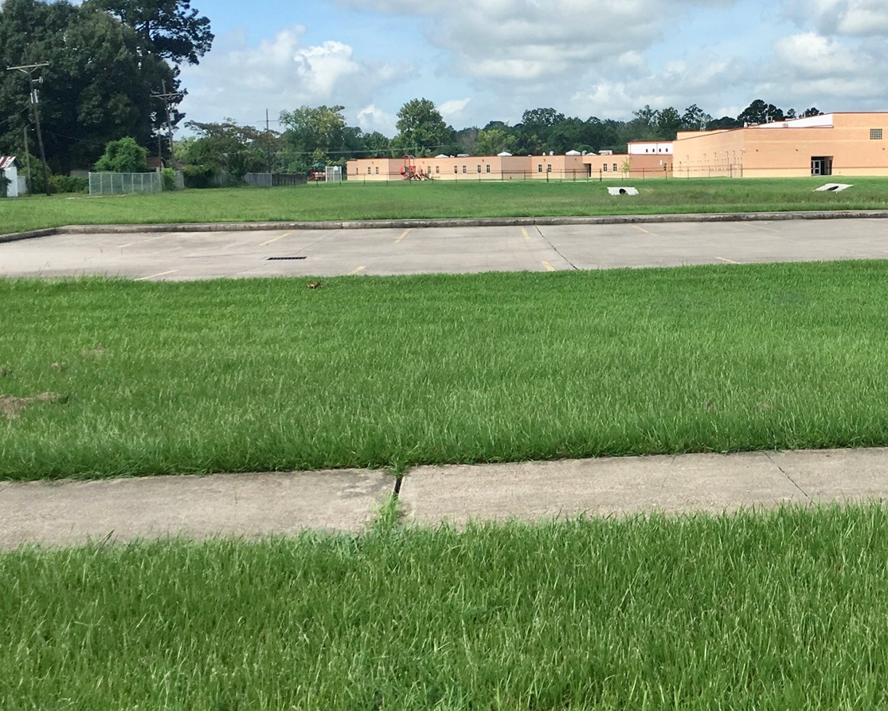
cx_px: 672
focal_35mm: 52
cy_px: 243
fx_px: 1367
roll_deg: +1.6
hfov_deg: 35.2
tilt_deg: -1.6
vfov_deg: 29.0
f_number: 2.2
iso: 25
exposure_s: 1/1304
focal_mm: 4.15
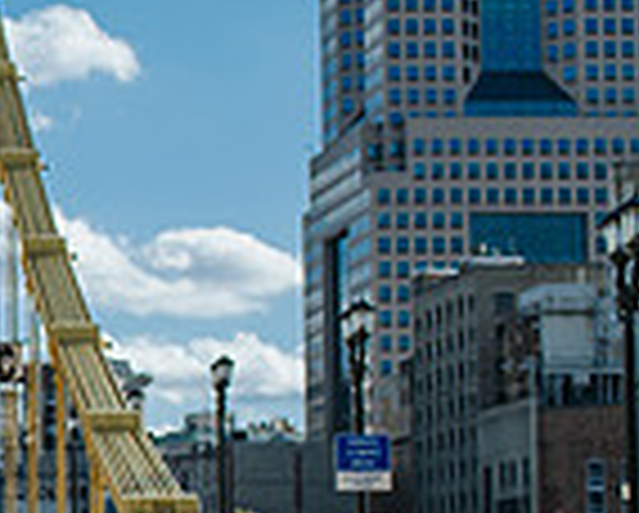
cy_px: 526
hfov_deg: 10.4
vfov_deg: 9.0
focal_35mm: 171
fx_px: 3238
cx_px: -625
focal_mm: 35
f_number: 3.5
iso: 110
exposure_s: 1/2000
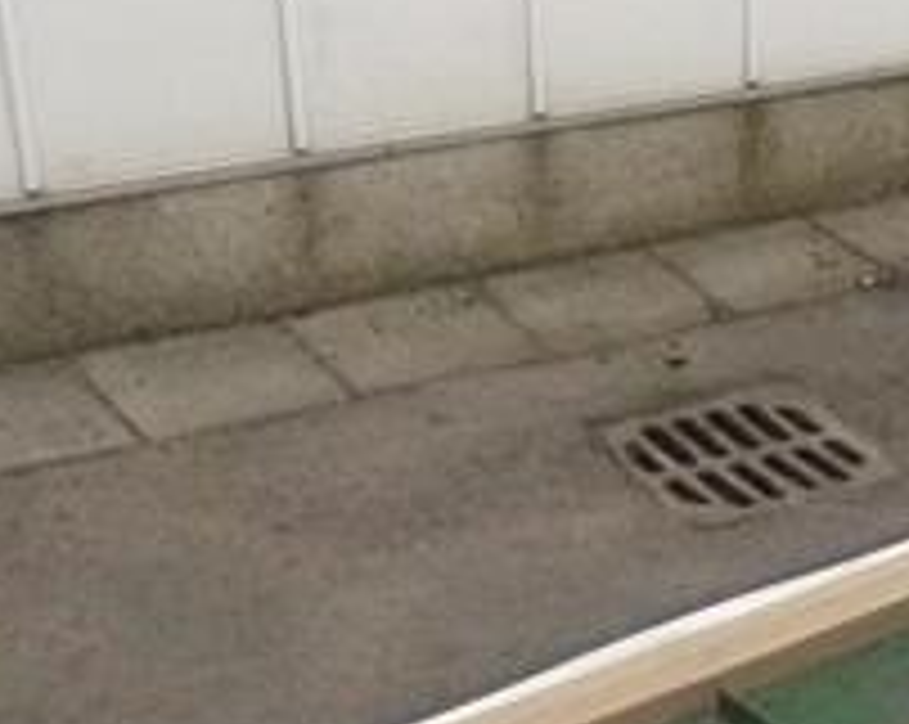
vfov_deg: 16.2
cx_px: 1130
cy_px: 688
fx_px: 2498
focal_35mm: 93
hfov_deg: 19.3
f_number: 13
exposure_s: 1/1000
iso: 3200
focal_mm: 15
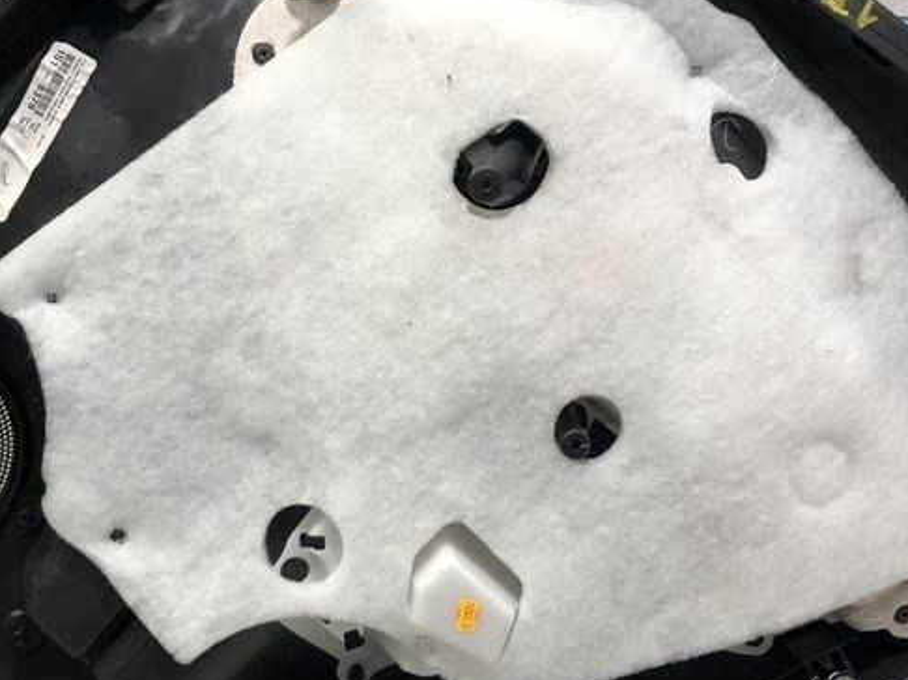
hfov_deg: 32.7
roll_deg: +1.6
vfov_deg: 24.7
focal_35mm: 59
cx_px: 415
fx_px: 1547
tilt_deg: -24.9
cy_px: 228
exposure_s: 1/33
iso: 40
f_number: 1.8
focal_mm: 4
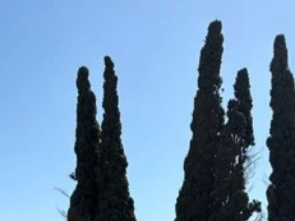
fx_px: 613
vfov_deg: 19.8
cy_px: 218
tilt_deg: +9.0
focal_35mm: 72
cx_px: -64
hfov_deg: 24.4
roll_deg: -2.5
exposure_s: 1/4329
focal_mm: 5.96
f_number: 1.6
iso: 50
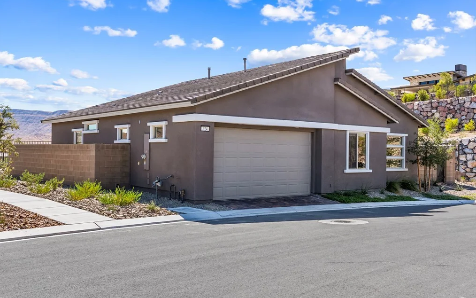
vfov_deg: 36.3
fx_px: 454
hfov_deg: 55.3
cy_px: 149
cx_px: 236
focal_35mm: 35
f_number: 8
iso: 400
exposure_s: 1/8000
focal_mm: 23
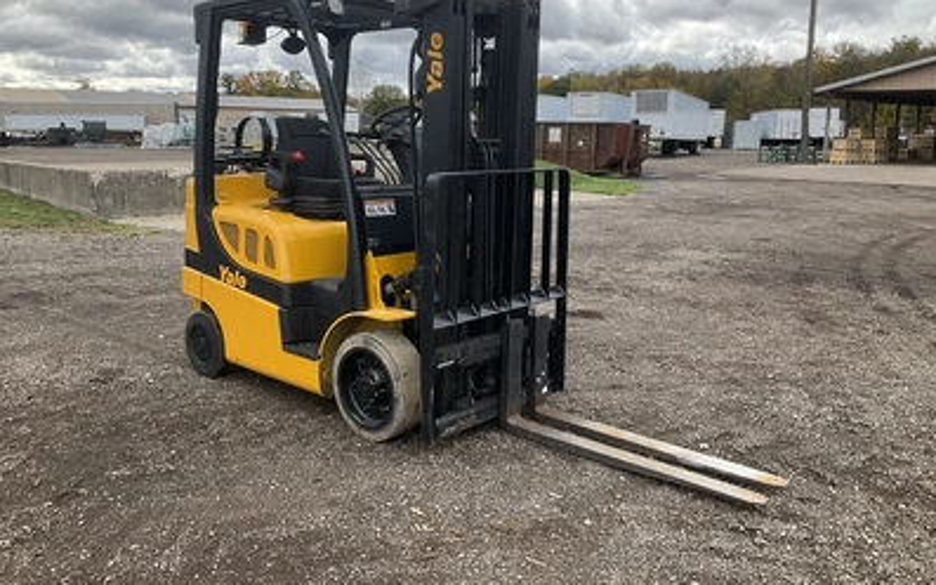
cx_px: 467
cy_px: 257
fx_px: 791
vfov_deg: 40.5
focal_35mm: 31
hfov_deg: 61.2
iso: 25
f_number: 1.8
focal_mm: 3
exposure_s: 1/524
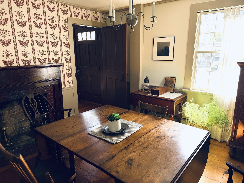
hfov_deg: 71.6
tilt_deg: -13.9
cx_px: 122
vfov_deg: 56.8
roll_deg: +0.1
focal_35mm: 24
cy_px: 92
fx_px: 169
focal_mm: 6.76
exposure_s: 1/253
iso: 64
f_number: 1.78
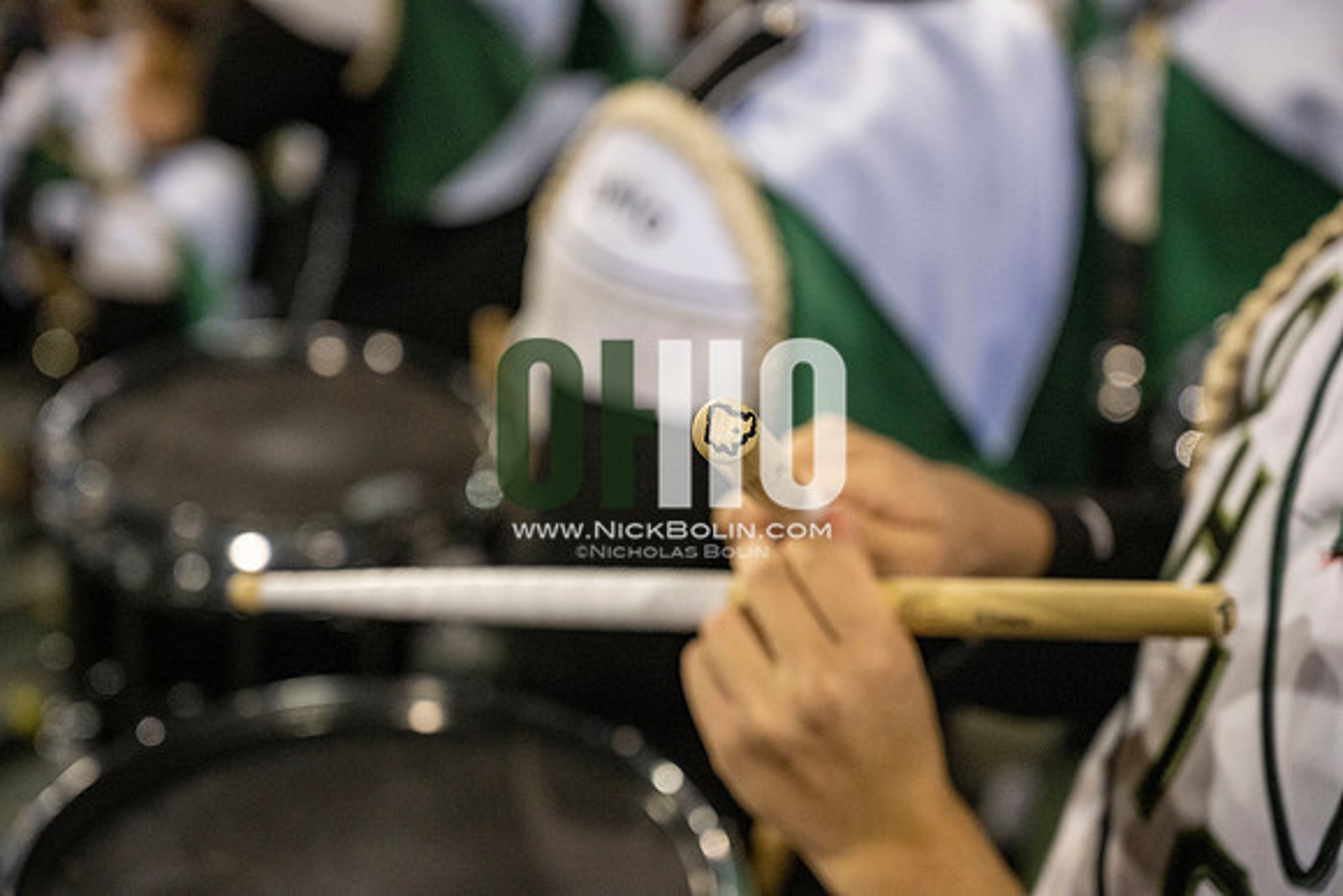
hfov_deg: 33.4
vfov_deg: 22.6
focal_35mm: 60
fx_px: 2239
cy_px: 448
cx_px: 672
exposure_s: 1/500
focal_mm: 60
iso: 3200
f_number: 4
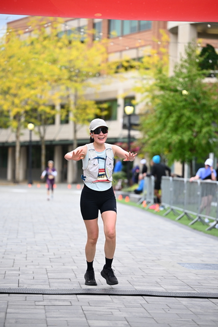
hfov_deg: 11.9
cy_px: 164
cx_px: 109
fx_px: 1044
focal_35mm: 115
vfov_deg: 17.8
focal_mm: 115
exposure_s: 1/2000
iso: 640
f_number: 2.8
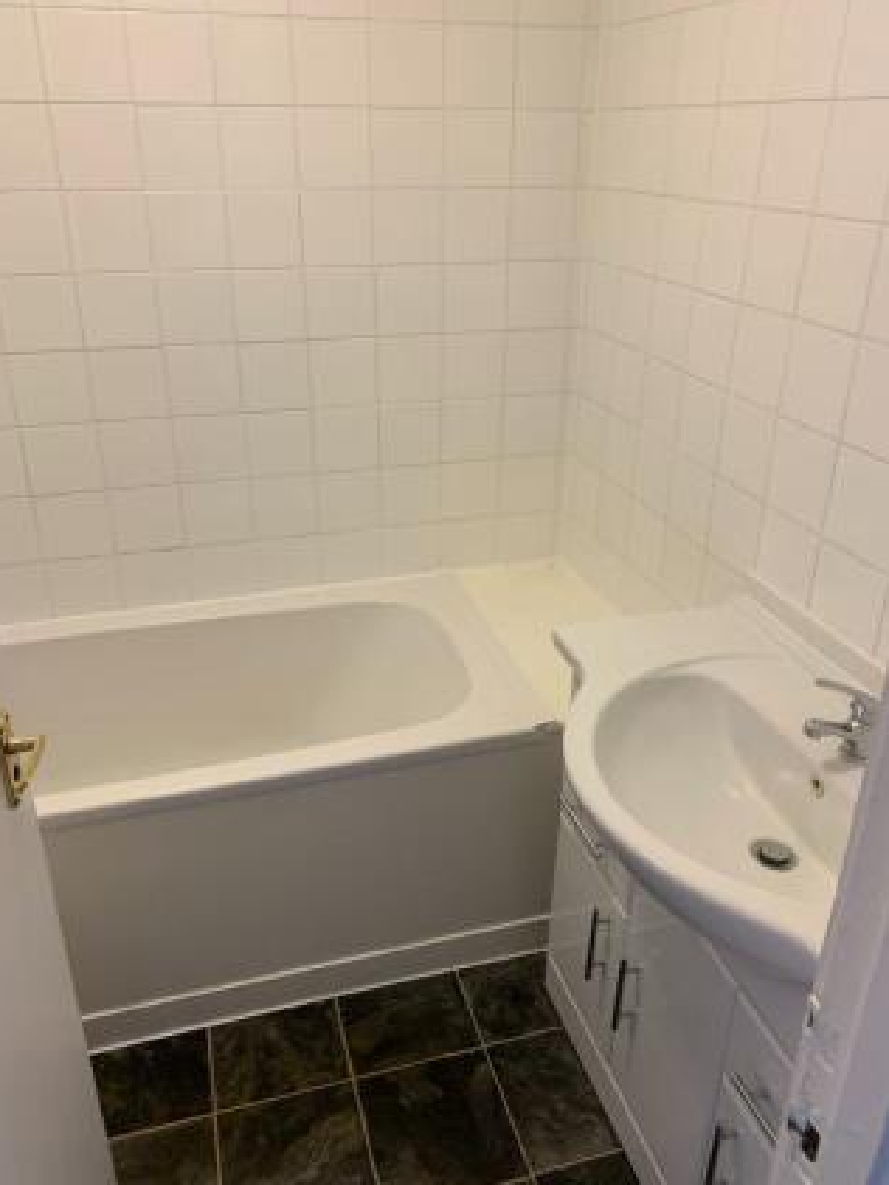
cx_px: 430
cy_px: 584
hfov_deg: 51.4
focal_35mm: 27
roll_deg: +0.1
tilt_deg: -23.4
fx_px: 924
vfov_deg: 65.3
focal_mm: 4.25
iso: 64
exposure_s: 1/50
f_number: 1.8
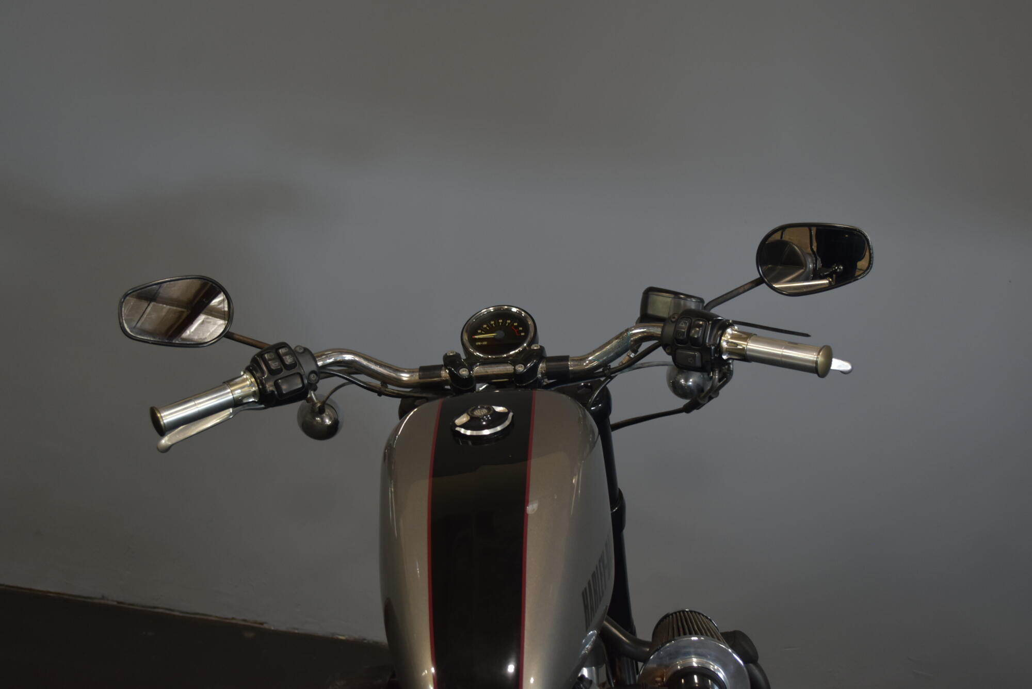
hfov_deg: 41.1
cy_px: 344
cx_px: 516
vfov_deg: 28.1
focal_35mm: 48
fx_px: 1376
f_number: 4.8
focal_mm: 32
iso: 560
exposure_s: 1/30
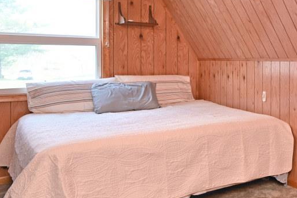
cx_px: 323
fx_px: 338
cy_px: 63
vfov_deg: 32.3
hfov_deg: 39.3
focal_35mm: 41
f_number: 4
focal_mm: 14
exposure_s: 1/60
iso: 360
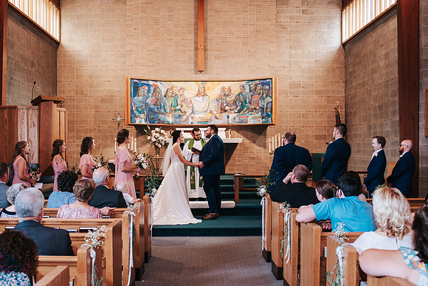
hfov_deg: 47.5
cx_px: 201
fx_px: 486
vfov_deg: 32.7
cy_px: 162
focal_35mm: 41
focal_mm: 35
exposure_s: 1/125
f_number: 3.2
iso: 720
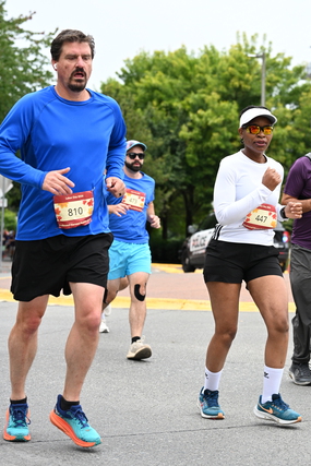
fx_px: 1100
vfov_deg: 23.9
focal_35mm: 85
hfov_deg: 16.1
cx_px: 183
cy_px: 195
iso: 1600
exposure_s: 1/800
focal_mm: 66
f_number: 4
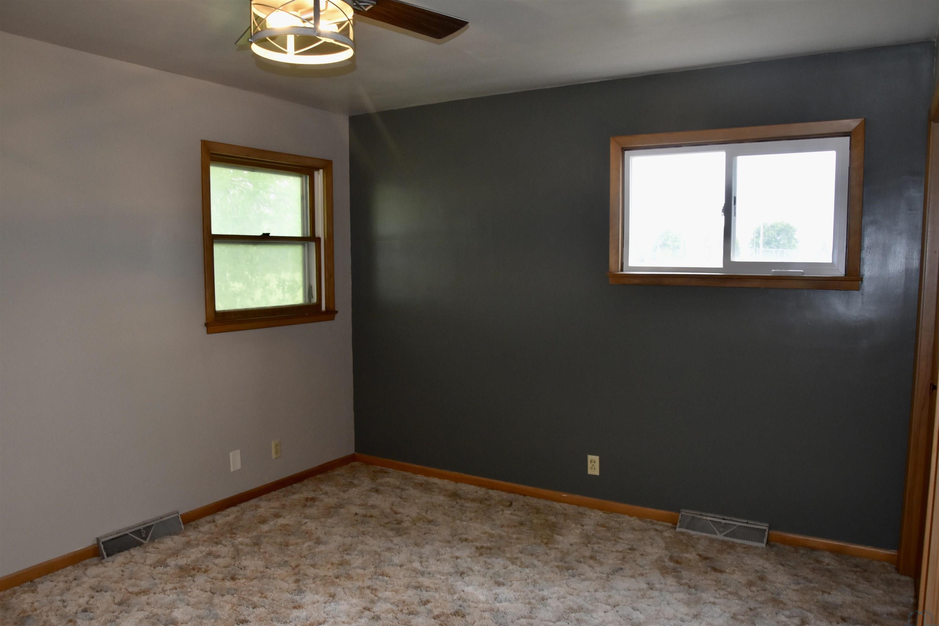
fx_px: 626
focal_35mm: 24
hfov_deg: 73.8
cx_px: 470
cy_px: 313
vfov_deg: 53.1
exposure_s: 1/100
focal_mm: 16
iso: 800
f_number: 5
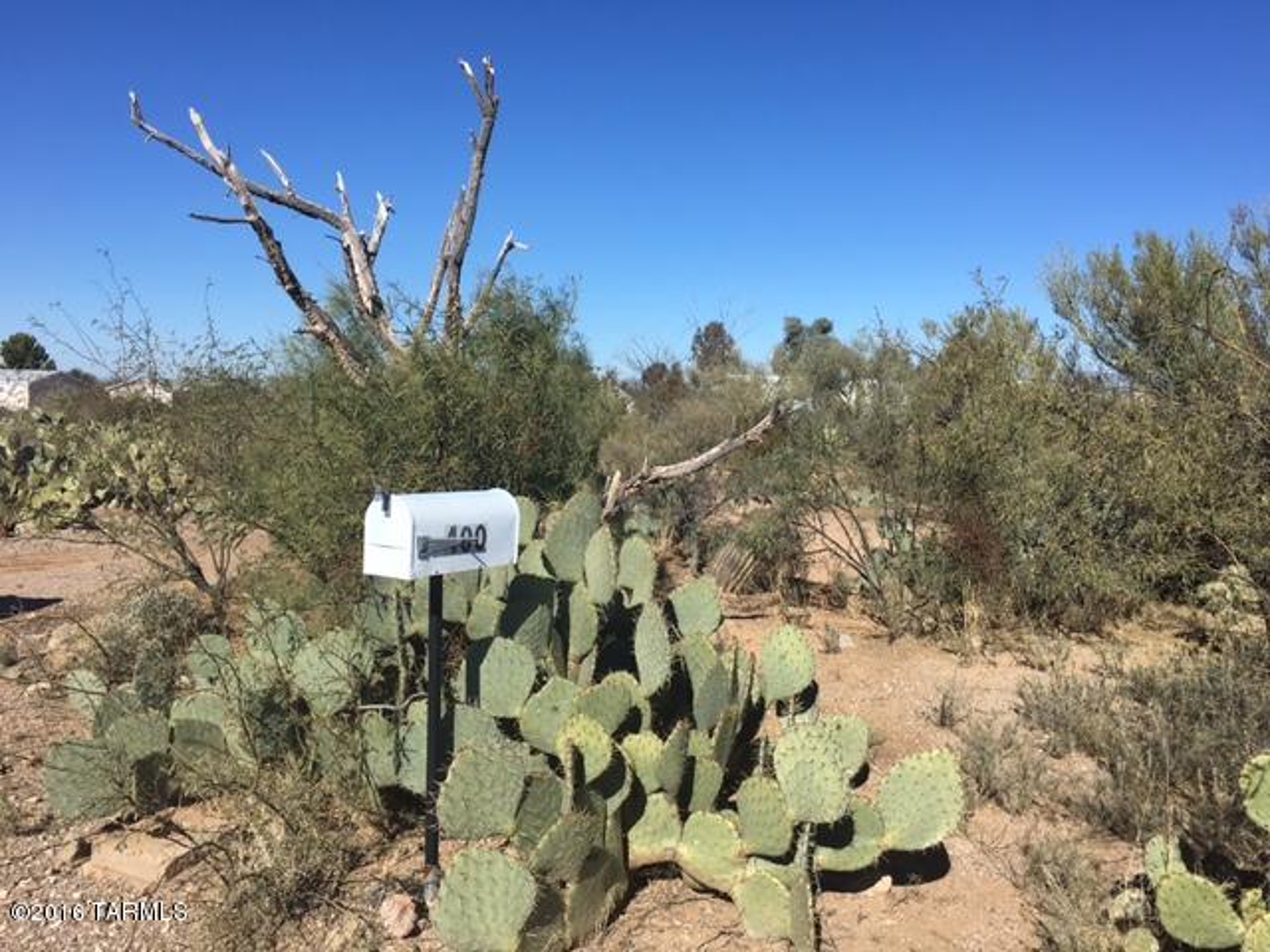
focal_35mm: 29
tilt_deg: -3.7
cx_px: 635
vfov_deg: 48.2
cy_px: 476
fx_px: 1064
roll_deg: -1.5
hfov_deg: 61.7
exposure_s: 1/1923
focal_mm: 4.15
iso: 25
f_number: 2.2
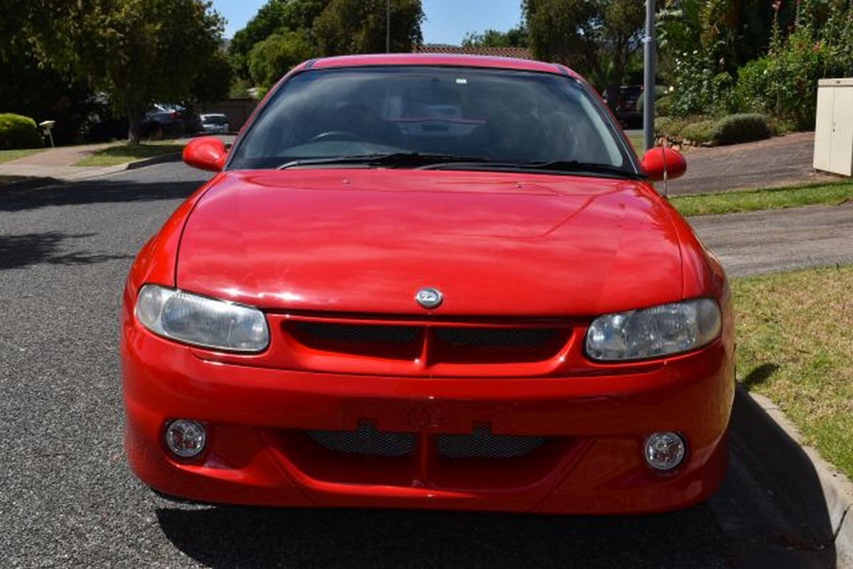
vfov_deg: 30.9
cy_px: 284
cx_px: 426
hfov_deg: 44.9
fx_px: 1031
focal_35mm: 44
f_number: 16
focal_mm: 29
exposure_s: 1/200
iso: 100
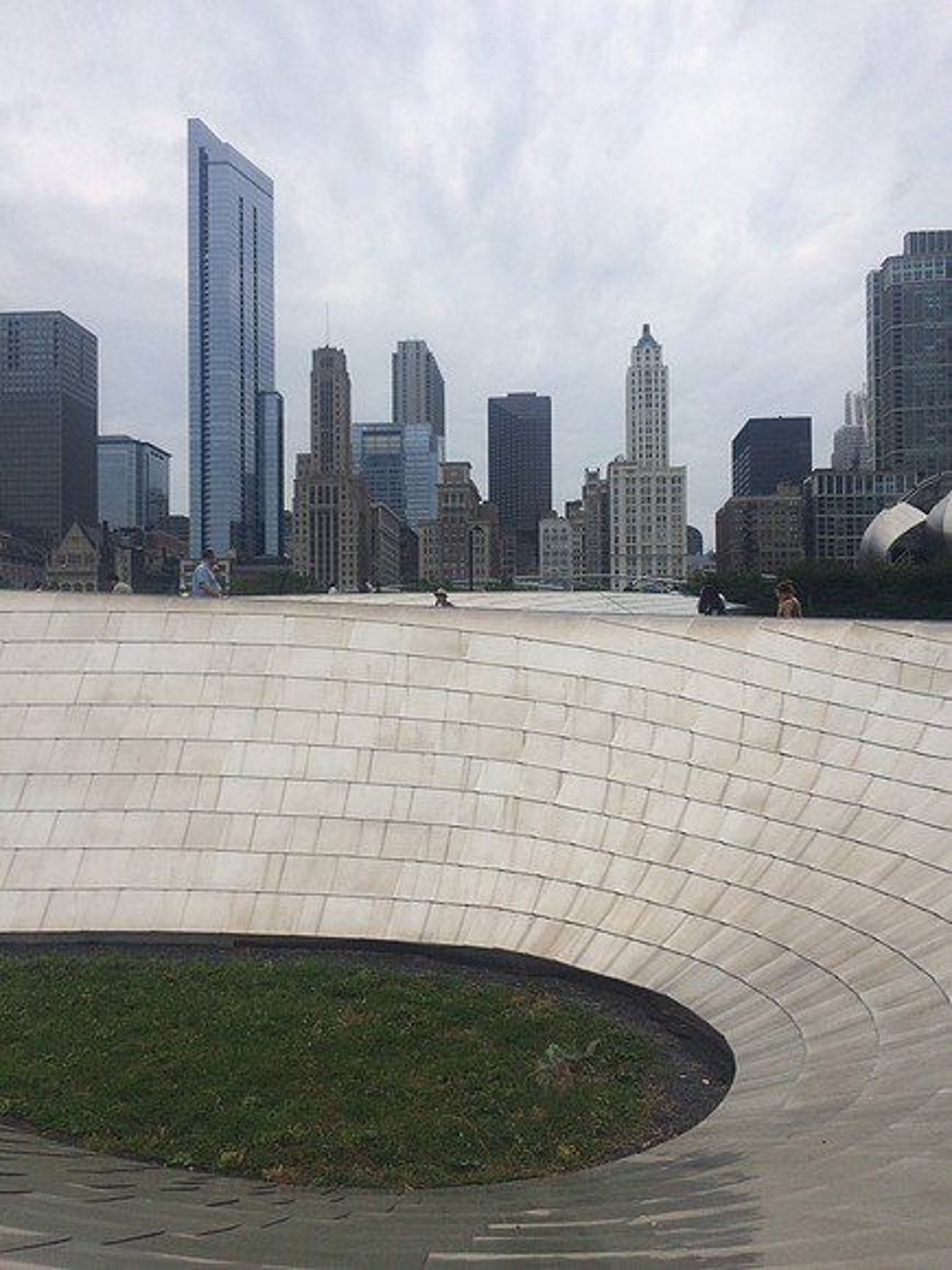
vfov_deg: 61.7
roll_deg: +0.6
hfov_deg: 48.2
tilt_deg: +0.7
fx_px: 1063
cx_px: 476
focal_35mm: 29
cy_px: 635
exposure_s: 1/1709
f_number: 2.2
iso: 32
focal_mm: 4.15
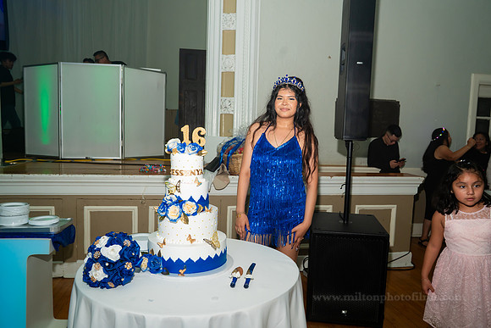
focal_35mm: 28
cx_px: 246
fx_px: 382
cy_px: 164
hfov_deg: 65.5
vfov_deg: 46.4
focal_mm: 28
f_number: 5
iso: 800
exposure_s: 1/80
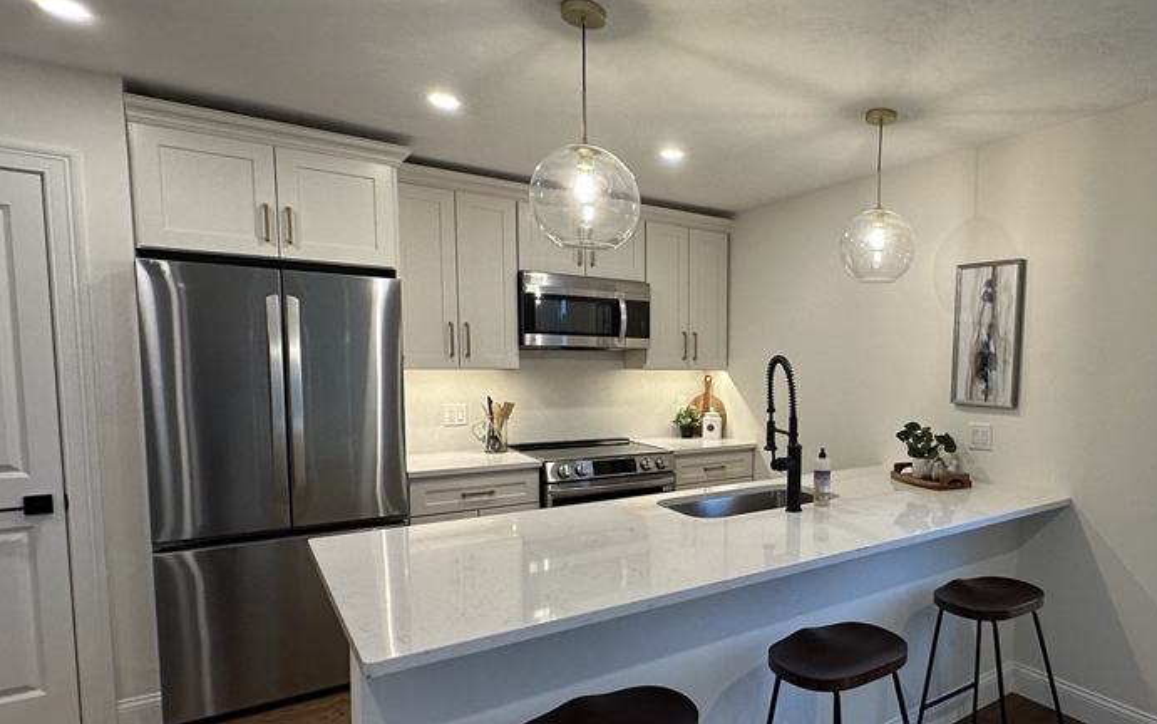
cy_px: 416
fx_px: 694
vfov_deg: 54.8
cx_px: 802
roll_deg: -1.6
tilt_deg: -4.3
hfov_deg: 76.2
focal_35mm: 22
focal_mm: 2.22
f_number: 2.2
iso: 160
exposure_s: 1/120
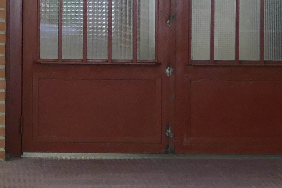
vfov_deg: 7.3
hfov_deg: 10.8
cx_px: -69
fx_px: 1457
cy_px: -70
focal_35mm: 186
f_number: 3.5
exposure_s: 1/80
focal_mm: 20.62
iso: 500
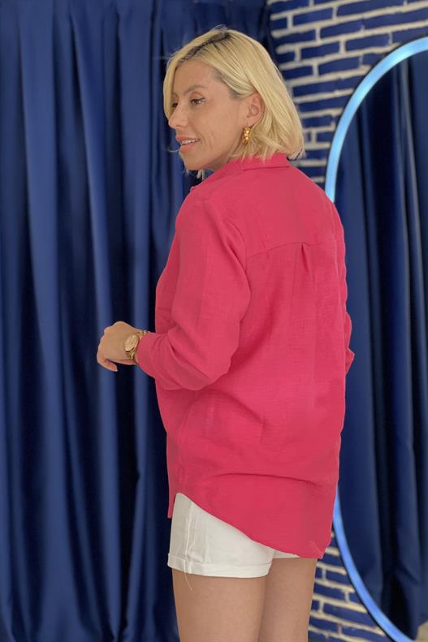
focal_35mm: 81
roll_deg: +1.5
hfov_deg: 16.8
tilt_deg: -0.5
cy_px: 320
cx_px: 198
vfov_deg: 25.1
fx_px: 1445
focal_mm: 9
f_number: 2.8
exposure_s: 1/82
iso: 250
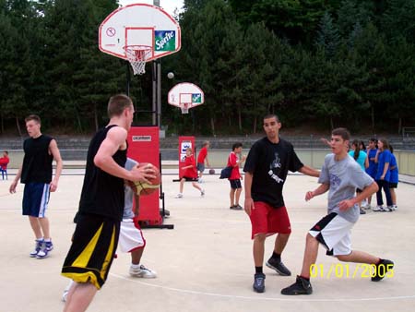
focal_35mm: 53
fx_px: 636
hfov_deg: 36.2
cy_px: 156
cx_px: 208
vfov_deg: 27.5
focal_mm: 8.7
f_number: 3.2
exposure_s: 1/256
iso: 94
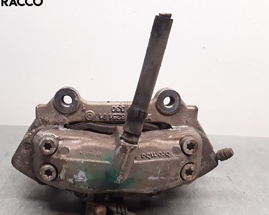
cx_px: 113
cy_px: 128
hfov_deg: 50.1
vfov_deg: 41.0
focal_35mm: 36
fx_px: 287
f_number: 1.9
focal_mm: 2.91
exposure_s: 1/100
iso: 100
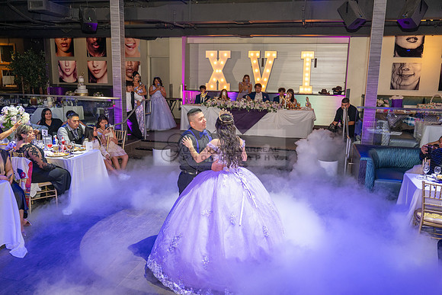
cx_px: 221
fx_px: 381
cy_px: 148
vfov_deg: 42.3
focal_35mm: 31
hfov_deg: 60.3
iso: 1000
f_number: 3.5
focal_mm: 31
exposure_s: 1/125
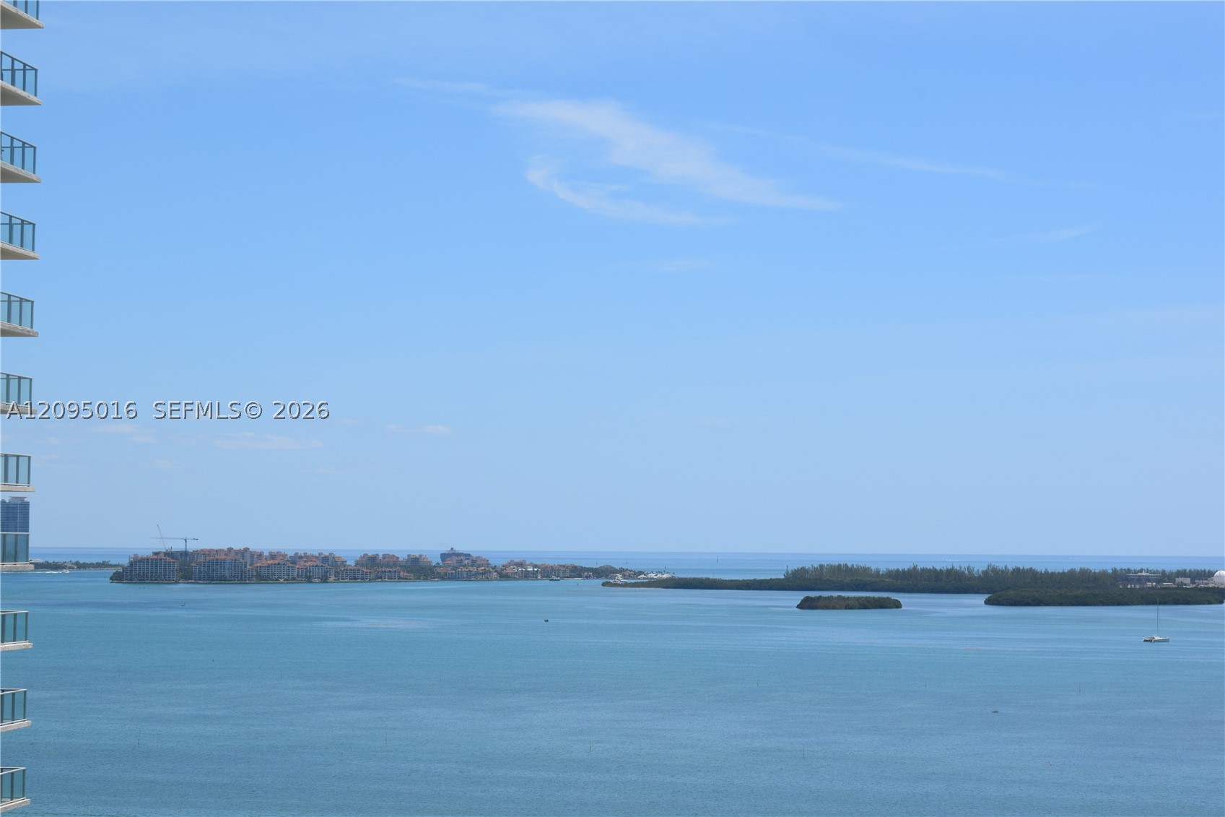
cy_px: 408
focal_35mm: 82
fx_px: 2807
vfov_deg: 16.5
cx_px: 612
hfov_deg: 24.6
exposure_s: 1/500
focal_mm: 55
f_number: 11
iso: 200
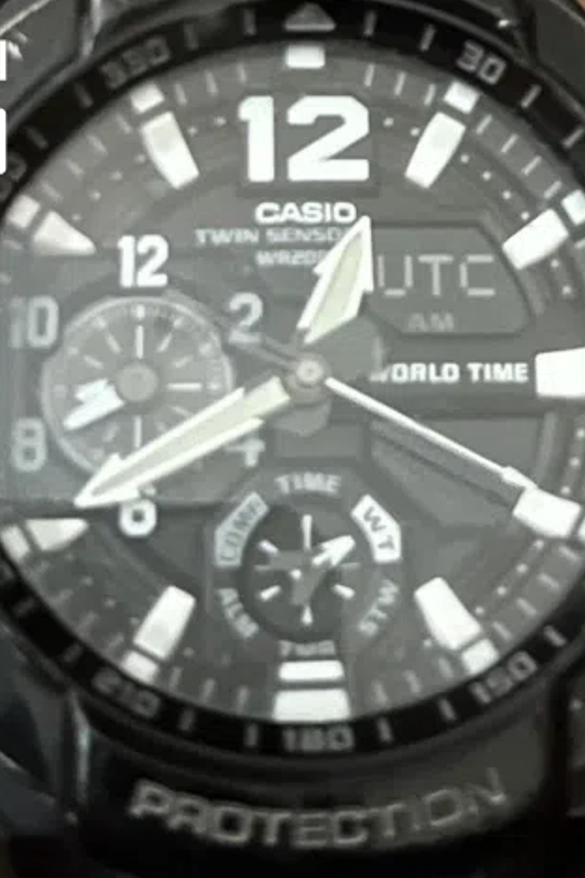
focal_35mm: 37
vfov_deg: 51.9
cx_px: 289
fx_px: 902
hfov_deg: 35.9
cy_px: 445
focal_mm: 5.1
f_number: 1.6
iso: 640
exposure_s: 1/10
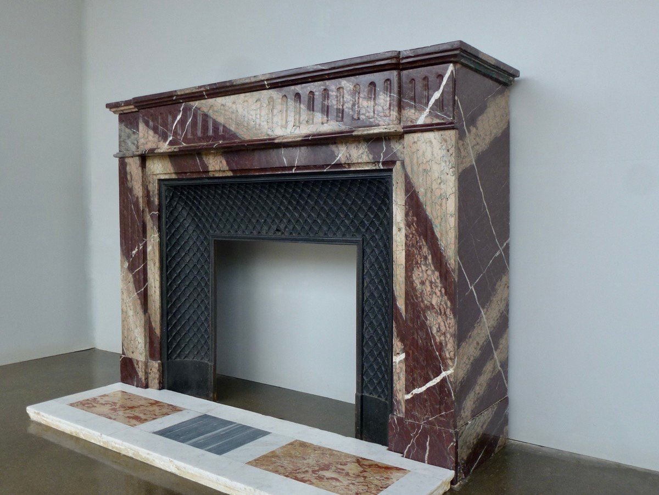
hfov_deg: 60.0
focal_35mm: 30
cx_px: 330
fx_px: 571
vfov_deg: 46.8
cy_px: 248
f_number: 3.5
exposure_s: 1/100
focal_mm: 5.4
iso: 100
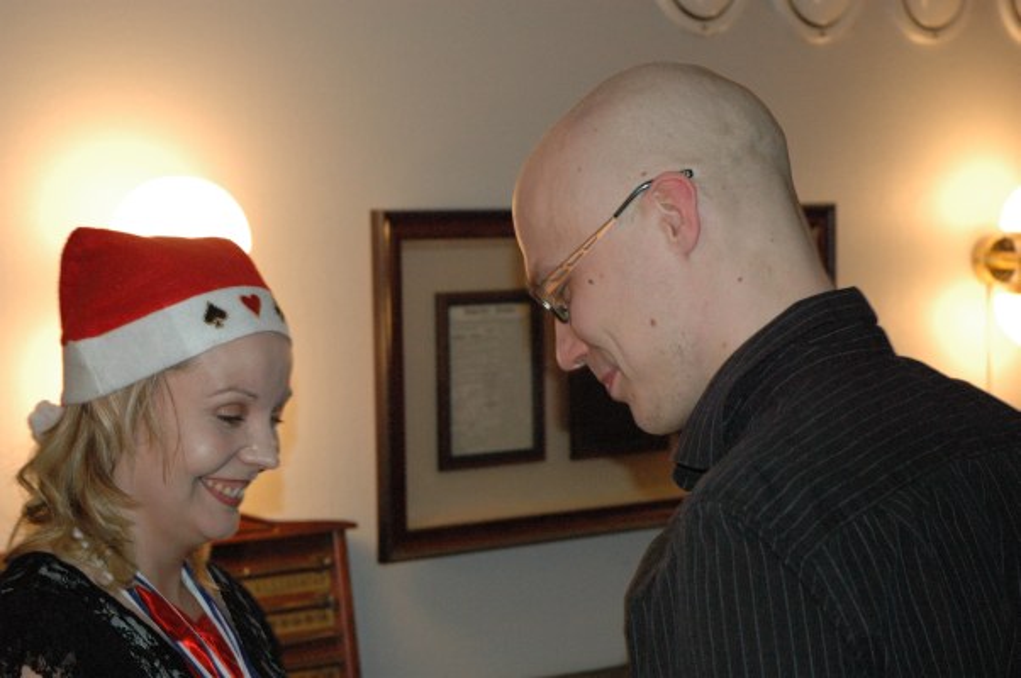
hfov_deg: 26.0
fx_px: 2210
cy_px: 339
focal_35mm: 78
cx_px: 510
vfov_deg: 17.5
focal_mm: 52
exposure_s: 1/60
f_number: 5
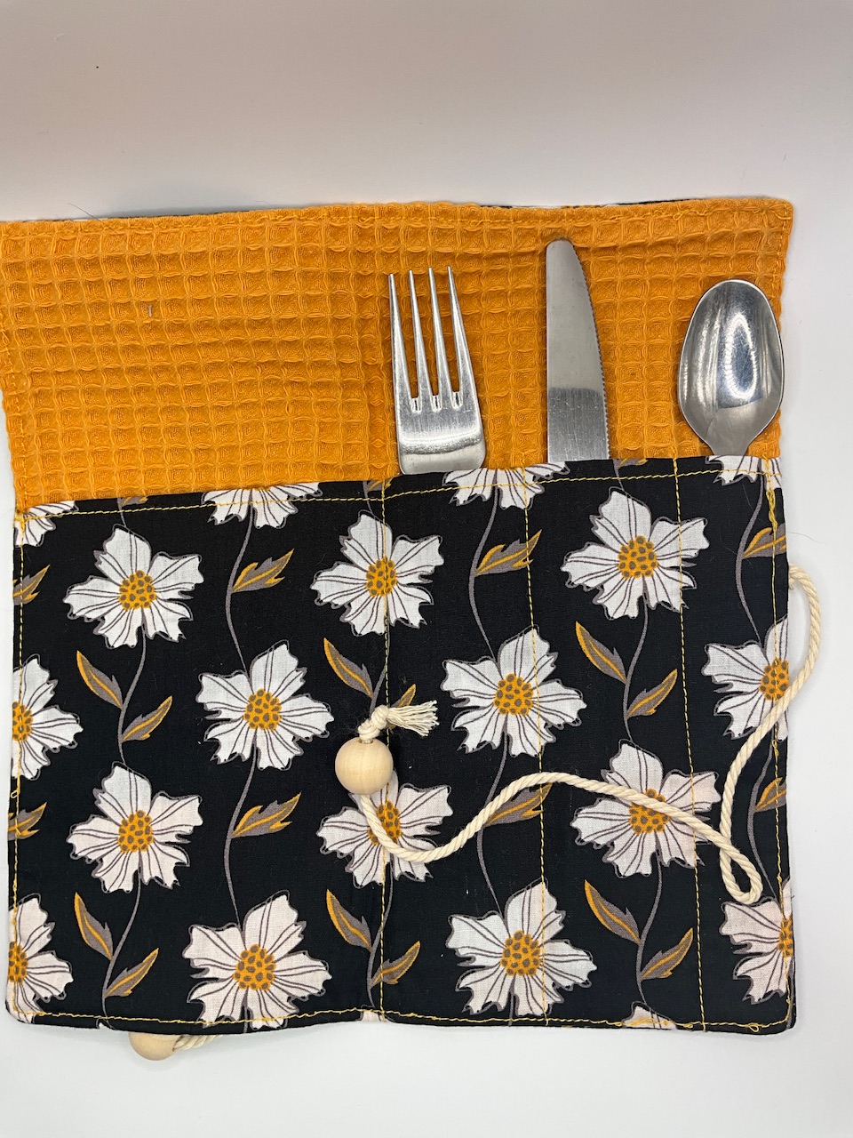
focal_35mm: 29
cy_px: 569
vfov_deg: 61.7
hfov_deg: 48.2
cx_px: 426
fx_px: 953
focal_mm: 3
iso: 20
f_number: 1.8
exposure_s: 1/129
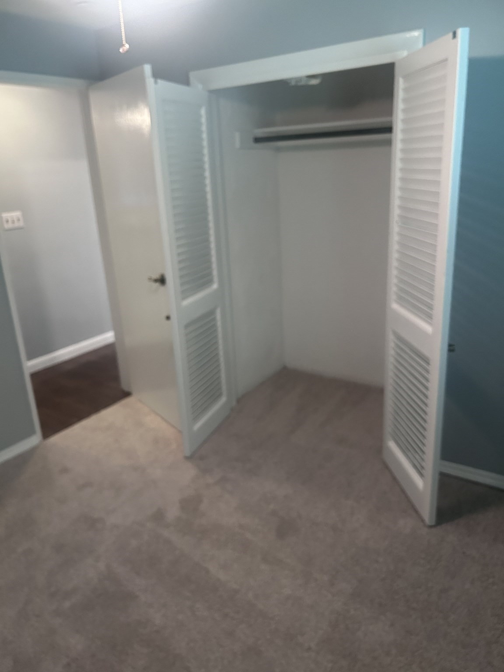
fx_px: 505
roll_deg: +2.7
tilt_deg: -18.2
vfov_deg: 67.3
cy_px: 336
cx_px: 252
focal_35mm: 26
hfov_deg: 53.1
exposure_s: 1/60
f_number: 1.5
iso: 400
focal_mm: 5.7
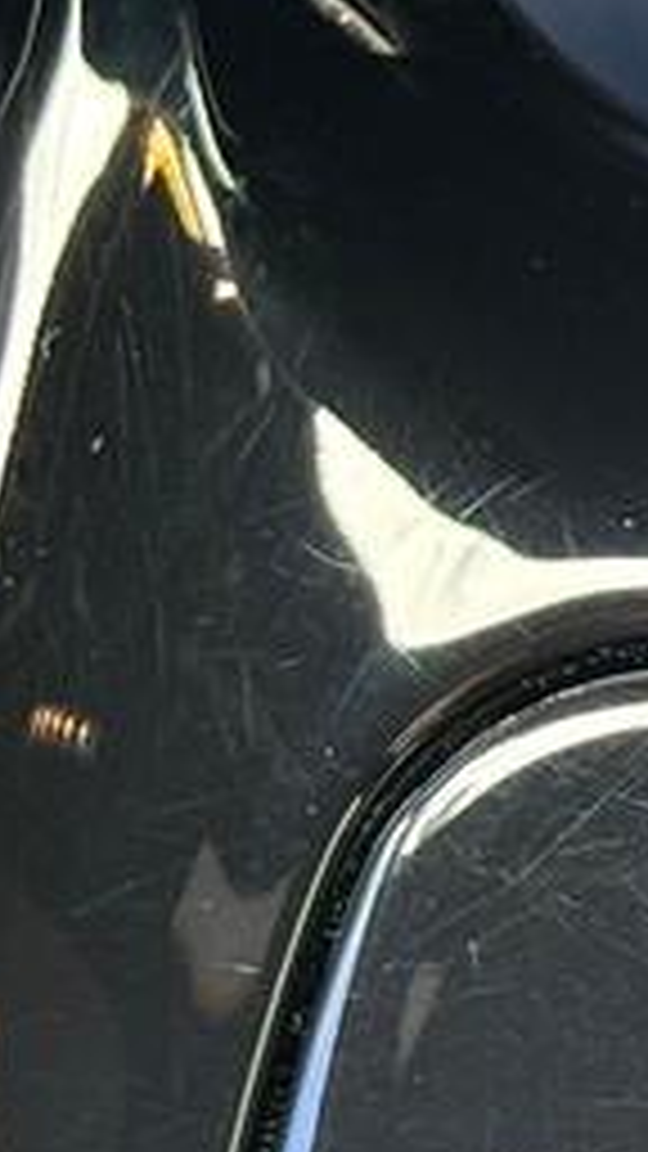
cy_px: 891
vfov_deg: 8.3
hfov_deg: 4.6
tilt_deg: -44.5
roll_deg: +0.0
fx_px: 7973
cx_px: 1422
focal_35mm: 261
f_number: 1.78
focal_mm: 6.76
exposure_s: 1/60
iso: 160
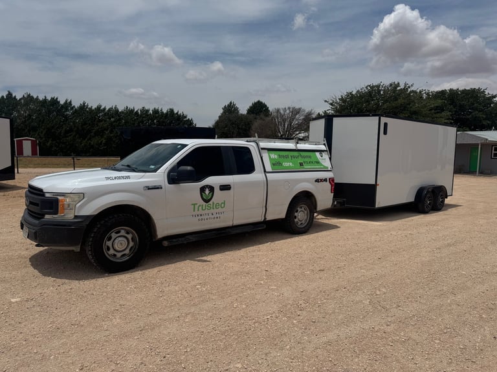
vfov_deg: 56.8
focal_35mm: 24
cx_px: 248
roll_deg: -0.5
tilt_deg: -4.7
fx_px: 345
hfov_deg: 71.6
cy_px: 186
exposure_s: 1/12346
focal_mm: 6.76
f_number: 1.78
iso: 64
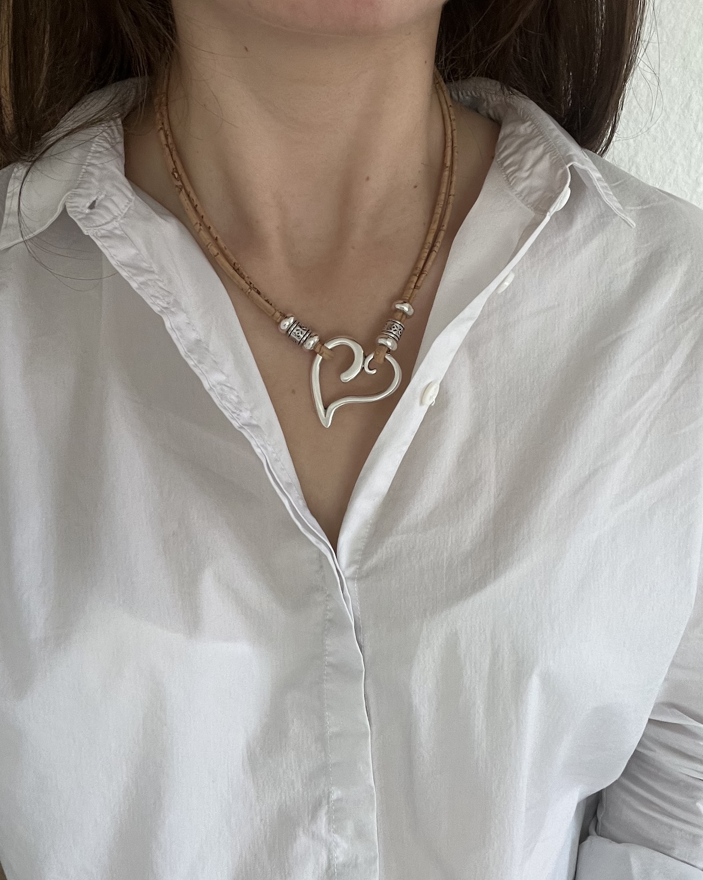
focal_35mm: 32
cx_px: 348
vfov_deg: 55.7
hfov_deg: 45.8
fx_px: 832
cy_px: 441
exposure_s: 1/60
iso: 160
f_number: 2.2
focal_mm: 2.71
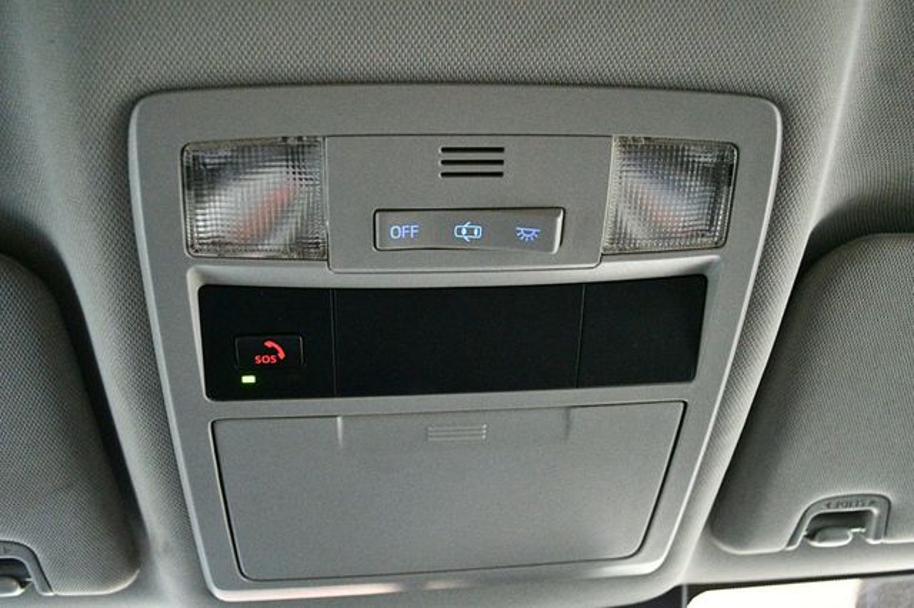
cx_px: 457
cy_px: 304
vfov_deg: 39.9
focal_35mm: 33
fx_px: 837
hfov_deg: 57.2
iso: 12800
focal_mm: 22
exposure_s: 1/50
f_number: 3.8
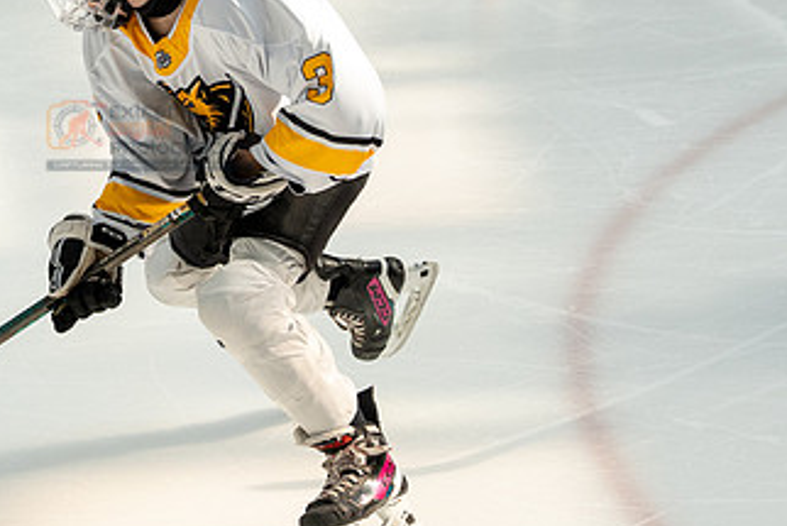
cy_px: 133
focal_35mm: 180
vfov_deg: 7.6
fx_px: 3937
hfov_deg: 11.4
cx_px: 152
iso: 800
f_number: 3.5
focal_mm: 67
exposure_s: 1/1600
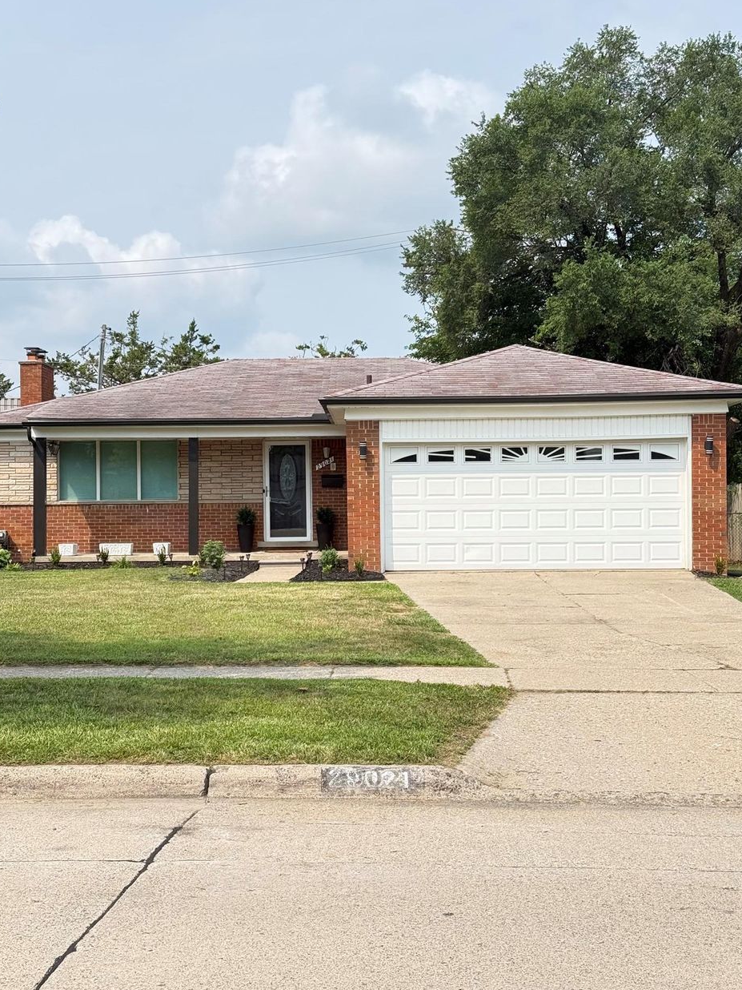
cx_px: 348
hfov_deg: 27.5
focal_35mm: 53
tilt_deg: +1.4
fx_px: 1515
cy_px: 486
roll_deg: +0.2
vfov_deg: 36.2
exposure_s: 1/3378
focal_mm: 6.76
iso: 100
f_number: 1.78
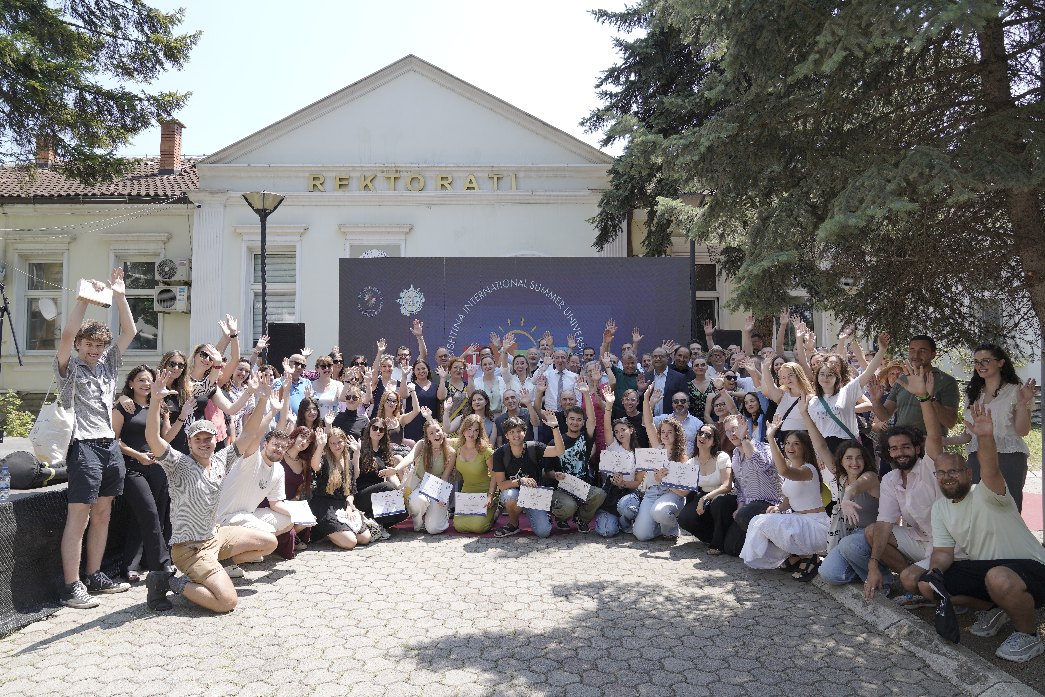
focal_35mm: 24
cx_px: 522
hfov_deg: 73.7
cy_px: 348
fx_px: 697
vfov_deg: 53.1
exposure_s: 1/320
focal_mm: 24
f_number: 4
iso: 125
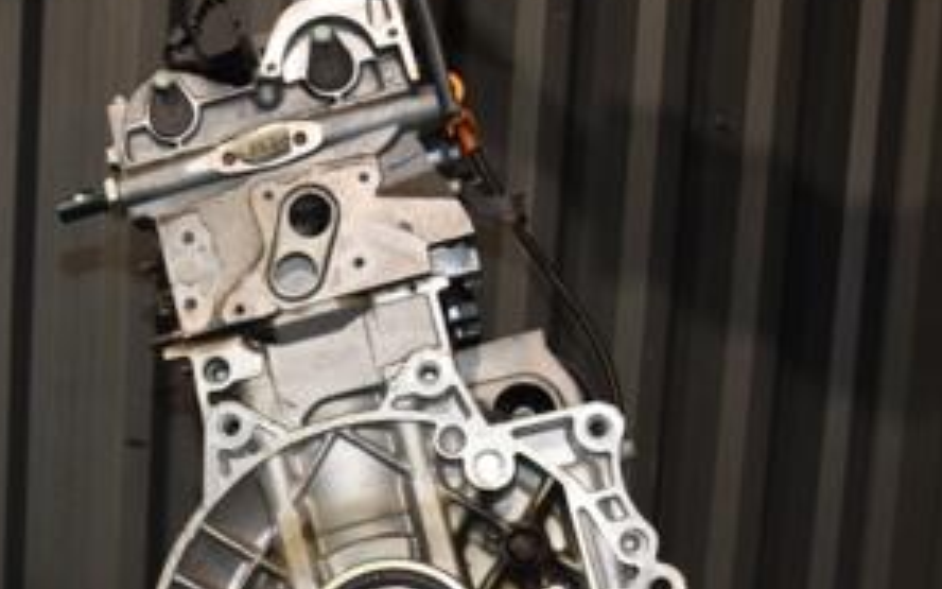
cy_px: 487
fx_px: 1670
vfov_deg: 19.7
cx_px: 245
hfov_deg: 31.0
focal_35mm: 65
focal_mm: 21
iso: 800
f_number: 5
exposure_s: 1/60
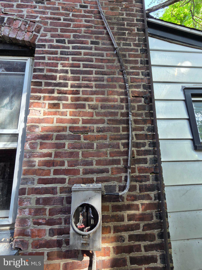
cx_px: 101
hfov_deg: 89.9
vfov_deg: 106.2
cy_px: 135
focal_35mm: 13
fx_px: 101
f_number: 2.2
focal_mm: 2.2
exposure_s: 1/120
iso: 64
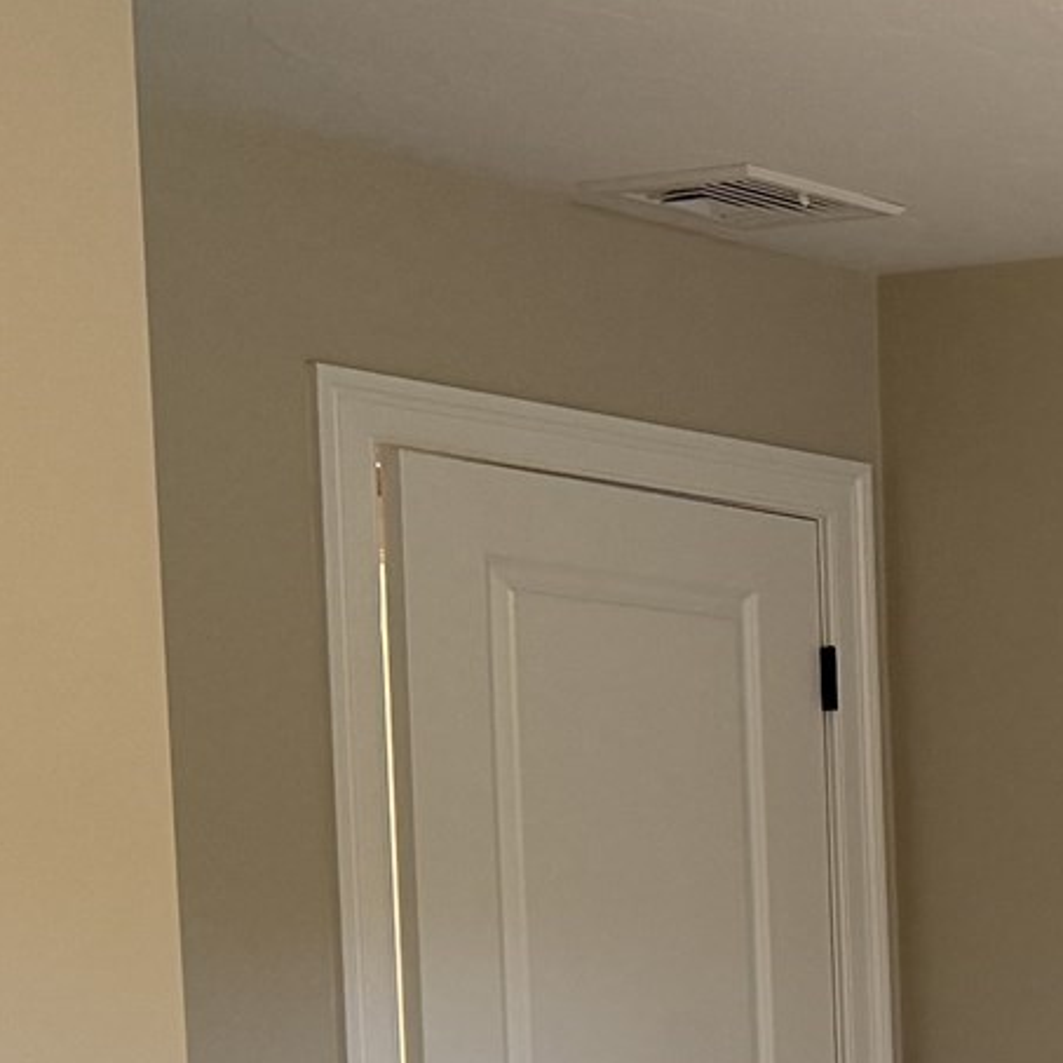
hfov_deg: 15.1
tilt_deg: -5.8
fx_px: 3335
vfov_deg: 17.2
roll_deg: -0.7
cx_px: 2046
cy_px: 1293
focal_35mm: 96
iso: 250
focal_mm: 6.76
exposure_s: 1/120
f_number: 1.78
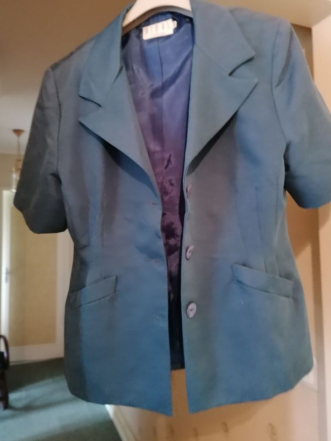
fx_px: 370
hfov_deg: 48.2
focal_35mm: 29
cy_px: 210
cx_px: 165
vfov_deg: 61.6
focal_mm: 4.75
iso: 1000
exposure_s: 1/16.7
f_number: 1.8
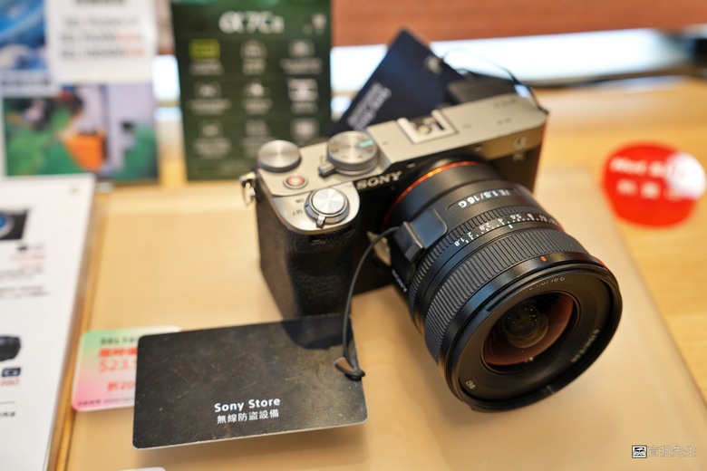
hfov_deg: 40.3
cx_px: 354
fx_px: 962
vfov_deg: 27.5
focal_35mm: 49
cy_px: 236
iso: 400
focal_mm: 49
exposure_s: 1/60
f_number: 4
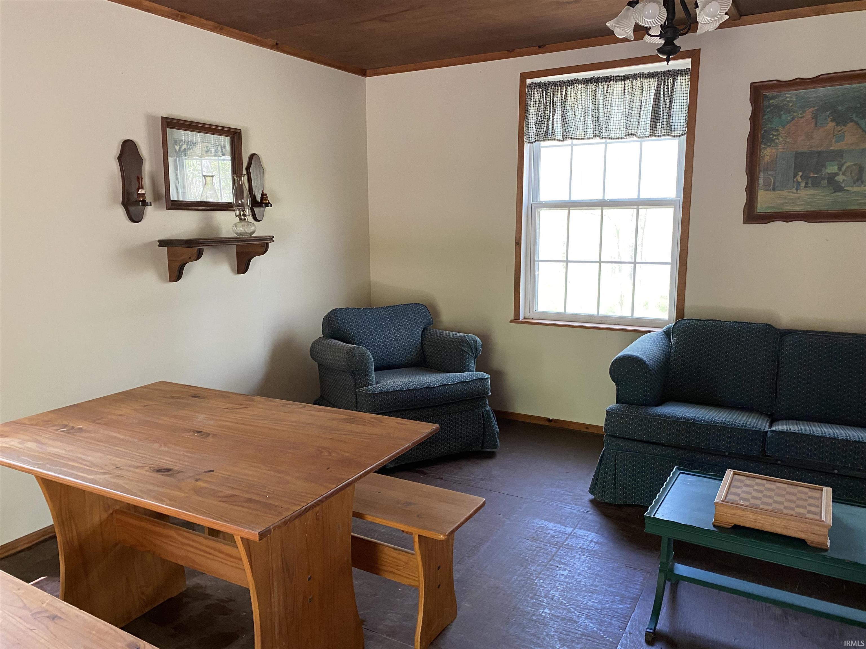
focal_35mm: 26
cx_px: 433
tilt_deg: -8.9
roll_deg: +0.2
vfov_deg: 53.1
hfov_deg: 67.3
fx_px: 650
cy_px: 324
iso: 250
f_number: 1.8
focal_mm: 4.25
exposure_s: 1/60
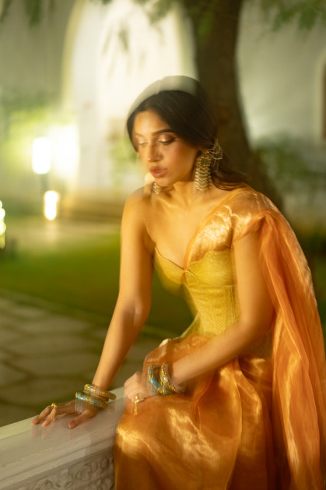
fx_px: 761
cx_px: 165
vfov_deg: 35.6
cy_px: 247
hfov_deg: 24.2
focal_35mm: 56
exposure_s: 1/5
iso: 400
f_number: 1.8
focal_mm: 55
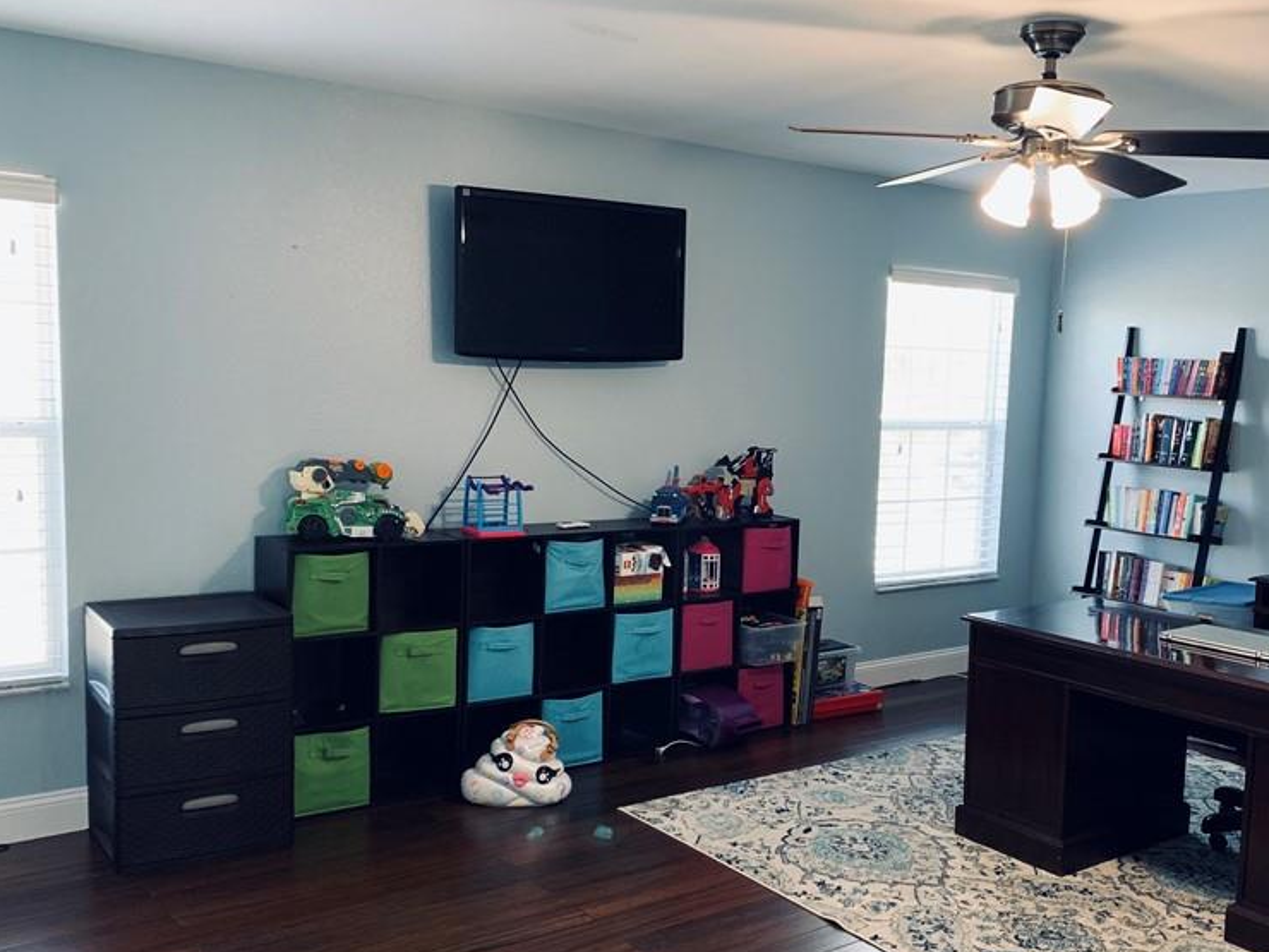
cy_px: 532
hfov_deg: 50.9
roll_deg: -2.6
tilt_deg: -7.1
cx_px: 789
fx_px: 1320
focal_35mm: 36
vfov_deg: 39.6
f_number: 1.8
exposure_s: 1/60
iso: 200
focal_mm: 4.25
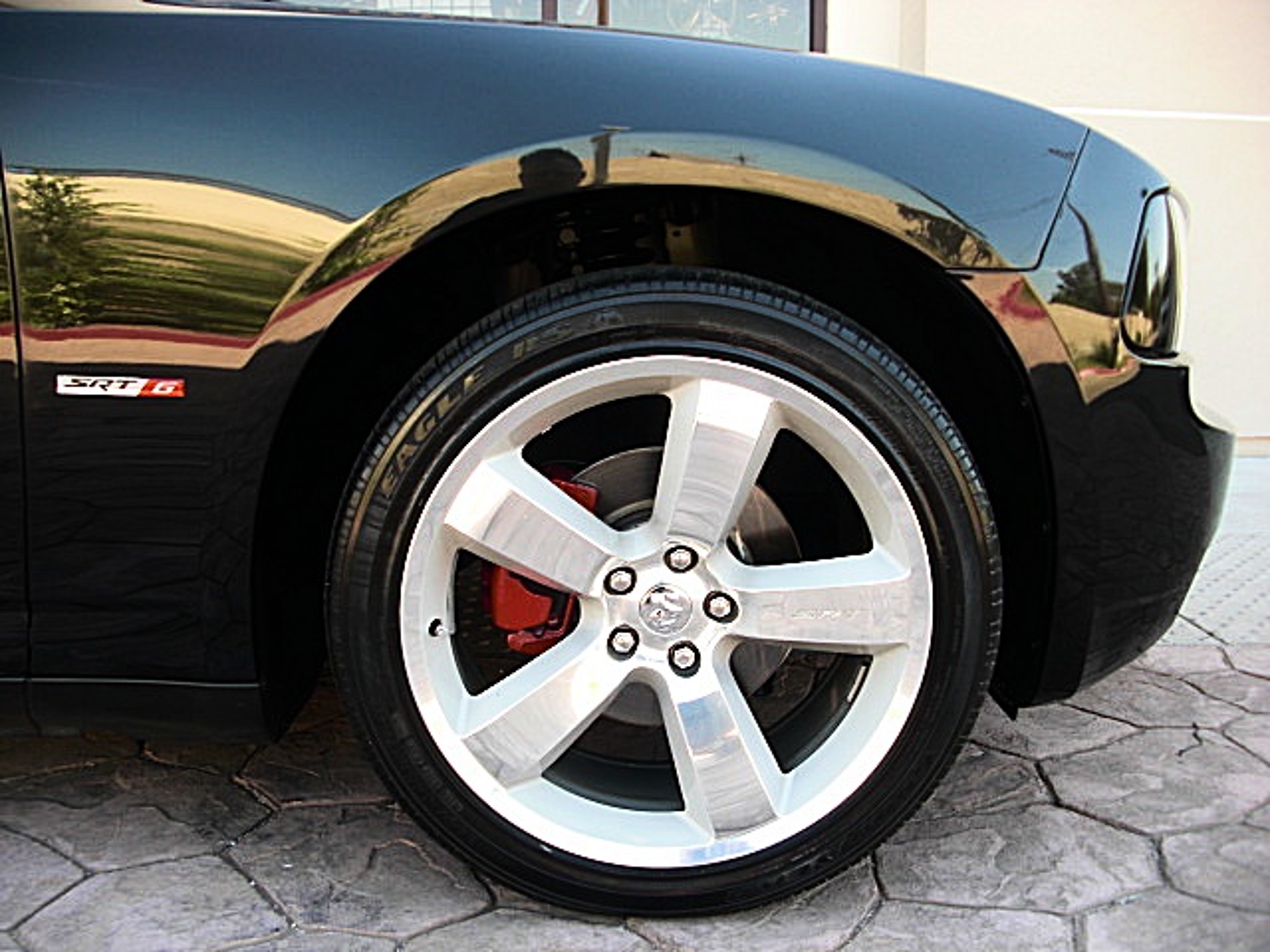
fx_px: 1321
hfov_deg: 51.4
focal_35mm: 36
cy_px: 476
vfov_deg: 39.7
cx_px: 635
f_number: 2.8
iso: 50
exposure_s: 1/80
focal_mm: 6.3
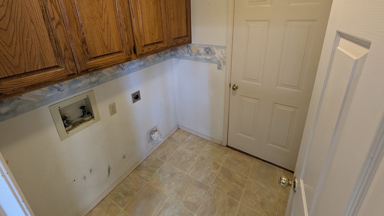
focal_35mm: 15
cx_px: 192
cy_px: 73
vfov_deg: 68.6
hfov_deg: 103.0
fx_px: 153
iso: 230
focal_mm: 1.95
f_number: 2.2
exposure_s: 1/24
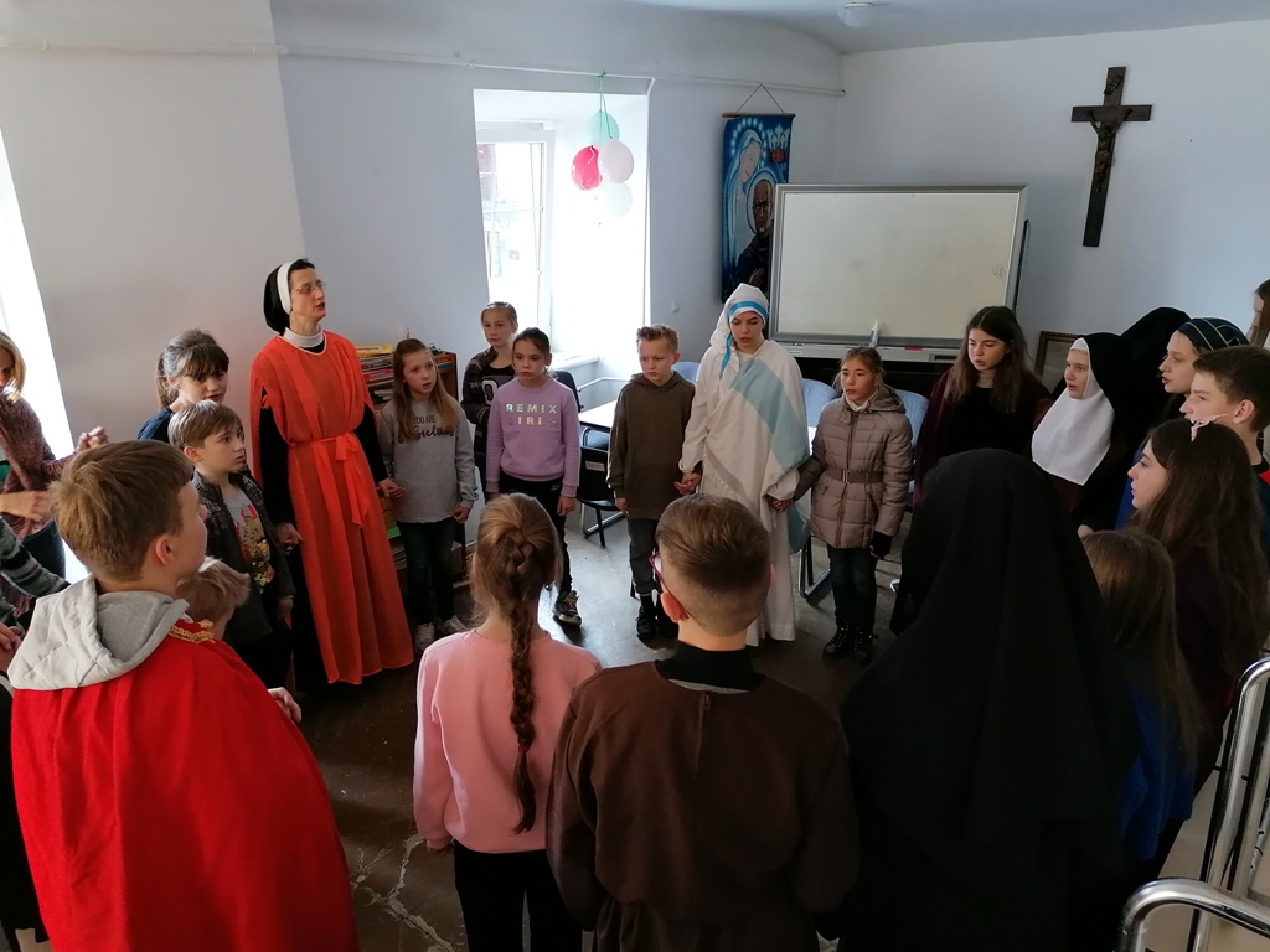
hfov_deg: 65.3
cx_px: 635
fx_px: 991
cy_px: 476
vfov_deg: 51.4
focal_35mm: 27
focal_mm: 4.75
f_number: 1.8
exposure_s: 1/36
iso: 250
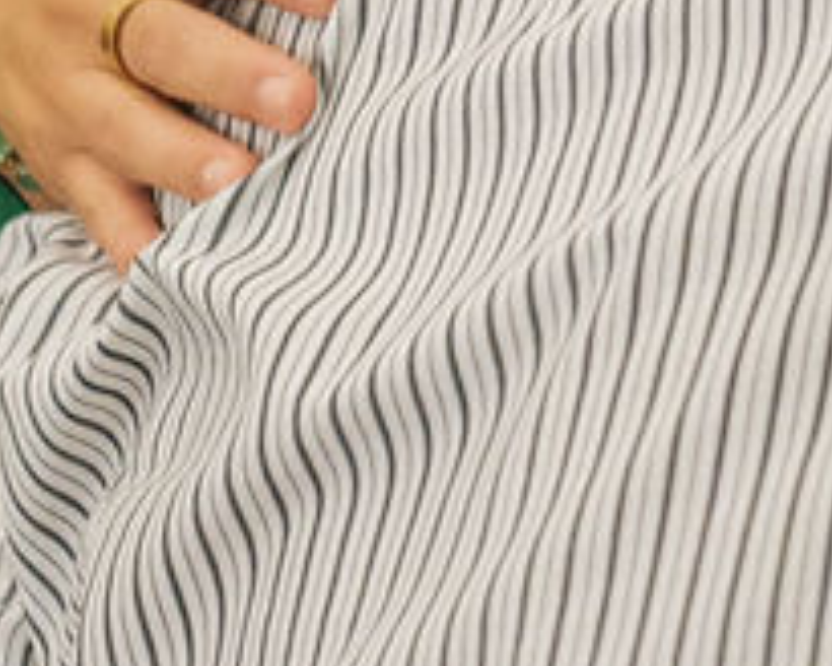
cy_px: -355
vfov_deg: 1.7
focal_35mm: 937
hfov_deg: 2.1
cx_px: 1384
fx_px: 23073
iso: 2500
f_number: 2.8
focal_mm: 200
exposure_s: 1/200
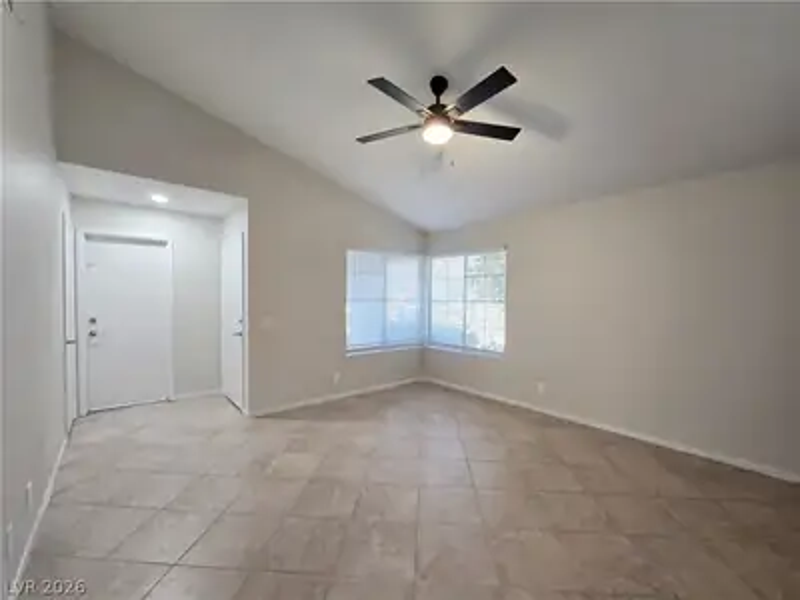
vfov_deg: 89.9
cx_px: 400
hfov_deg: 106.2
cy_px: 300
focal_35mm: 13
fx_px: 300
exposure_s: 1/60
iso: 200
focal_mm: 2.2
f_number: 2.2
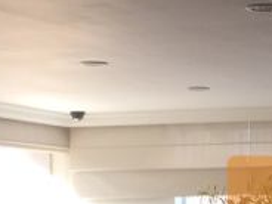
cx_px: 222
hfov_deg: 12.2
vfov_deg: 8.9
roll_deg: +0.4
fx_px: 1265
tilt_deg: -5.7
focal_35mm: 161
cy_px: 340
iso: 32
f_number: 2.2
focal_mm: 4.15
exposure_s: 1/60
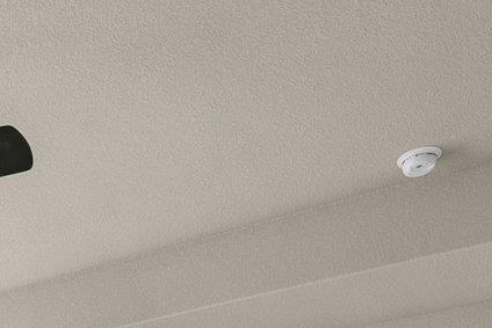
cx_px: -29
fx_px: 793
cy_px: 626
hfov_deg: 31.2
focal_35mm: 58
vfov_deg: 17.7
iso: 800
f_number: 9
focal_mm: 12
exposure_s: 1/5
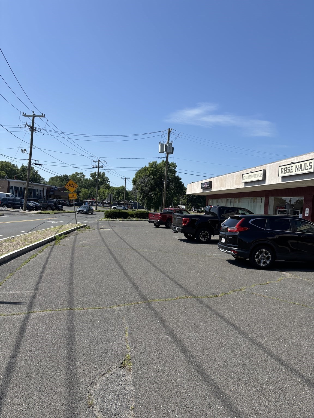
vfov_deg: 67.3
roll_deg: -4.2
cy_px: 209
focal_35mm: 26
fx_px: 314
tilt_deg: +3.5
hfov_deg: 53.1
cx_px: 157
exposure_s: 1/3534
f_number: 1.6
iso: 50
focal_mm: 5.96
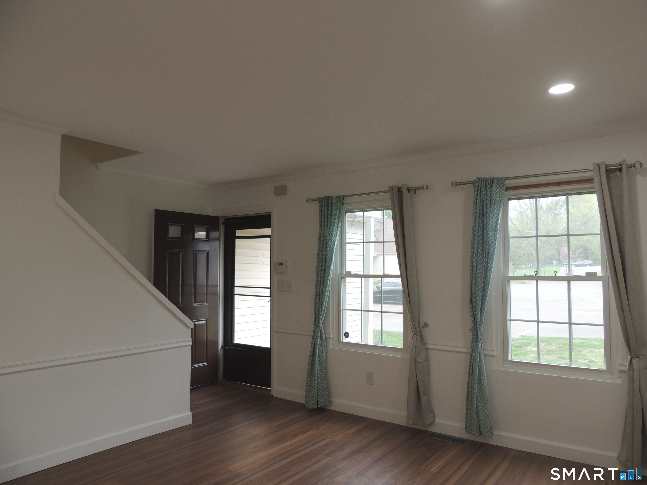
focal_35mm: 24
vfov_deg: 56.8
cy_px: 242
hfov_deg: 71.6
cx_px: 324
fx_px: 449
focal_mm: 4.3
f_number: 3
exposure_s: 1/60
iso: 100
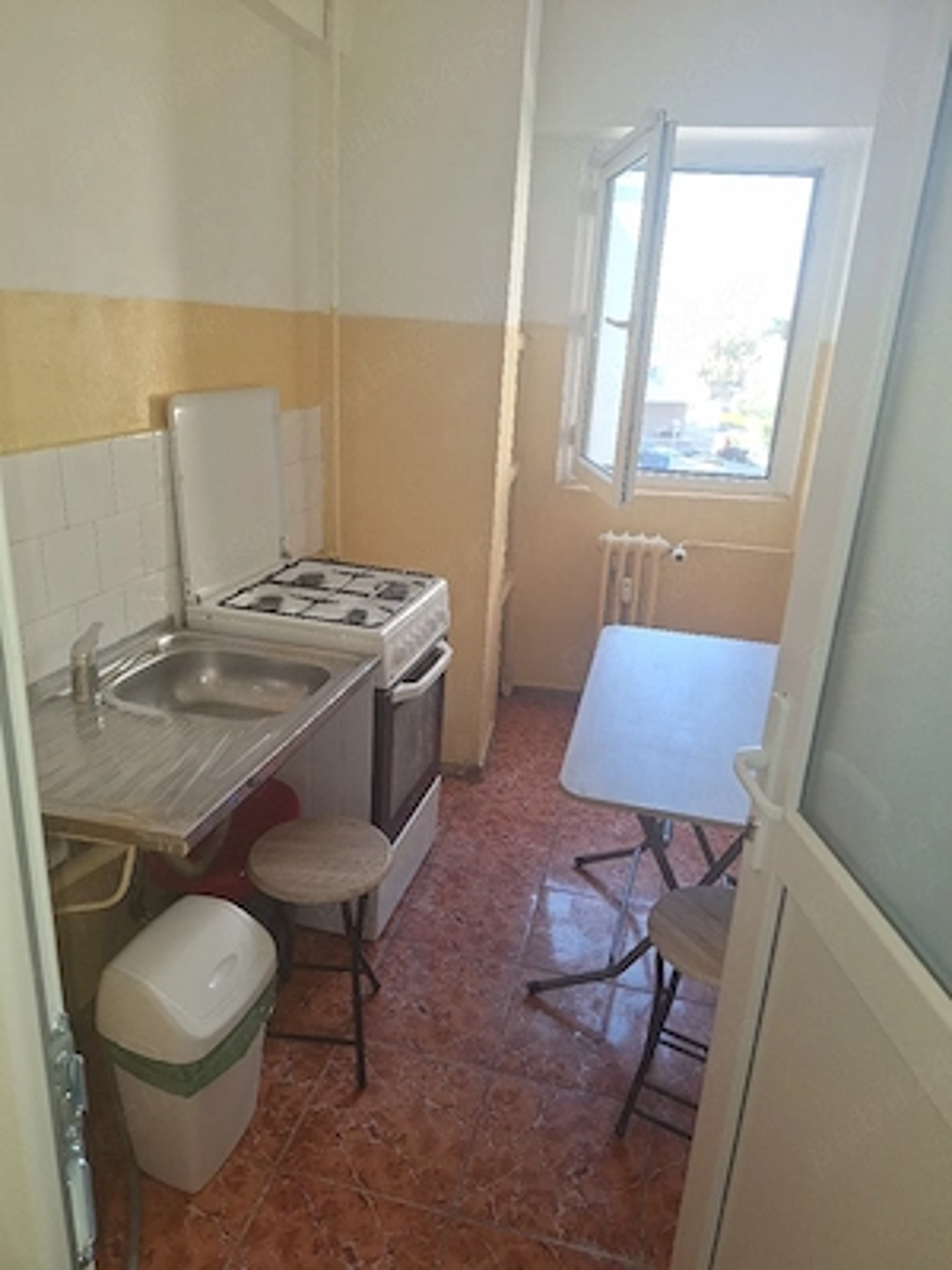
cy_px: 635
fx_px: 843
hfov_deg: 58.9
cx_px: 476
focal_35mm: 23
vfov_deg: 73.9
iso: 25
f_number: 1.8
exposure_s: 1/100
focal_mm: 5.54
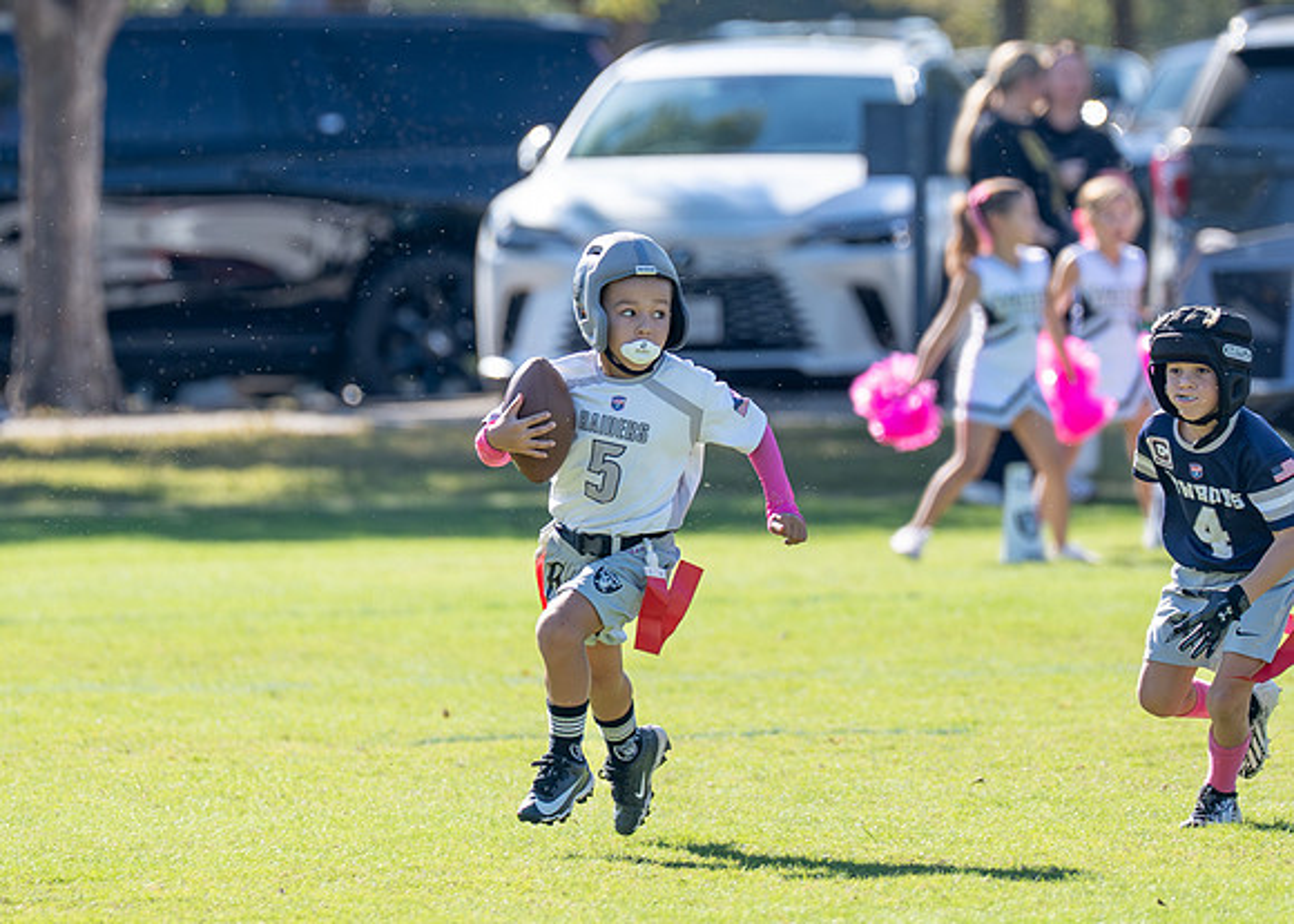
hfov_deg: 3.9
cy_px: 363
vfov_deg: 2.8
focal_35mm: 517
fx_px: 18980
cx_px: 755
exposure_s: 1/2500
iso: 250
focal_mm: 200
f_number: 2.8
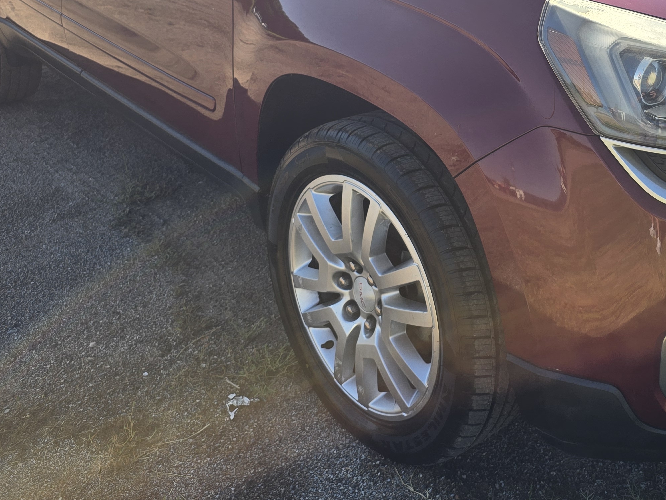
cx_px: 481
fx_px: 885
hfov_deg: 40.3
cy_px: 121
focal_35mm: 46
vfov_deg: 30.9
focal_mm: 6.3
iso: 12
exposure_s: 1/310
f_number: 1.7
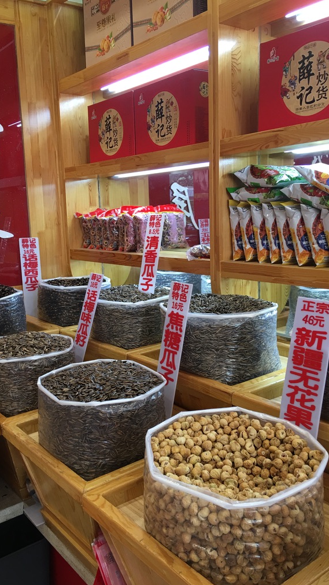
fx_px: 496
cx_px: 134
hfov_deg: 36.6
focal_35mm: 32
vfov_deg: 61.0
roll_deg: +2.2
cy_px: 295
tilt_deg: -8.6
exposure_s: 1/17
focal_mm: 4.15
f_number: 2.2
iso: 32
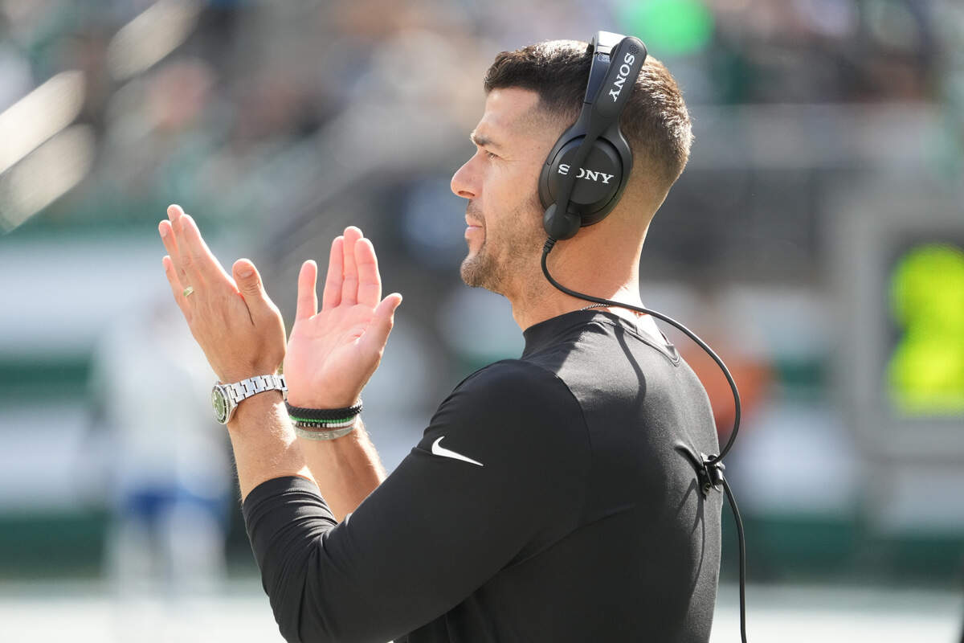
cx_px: 482
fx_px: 16065
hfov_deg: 3.4
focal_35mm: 600
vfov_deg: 2.3
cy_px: 322
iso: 3200
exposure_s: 1/2000
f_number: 6.3
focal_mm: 600
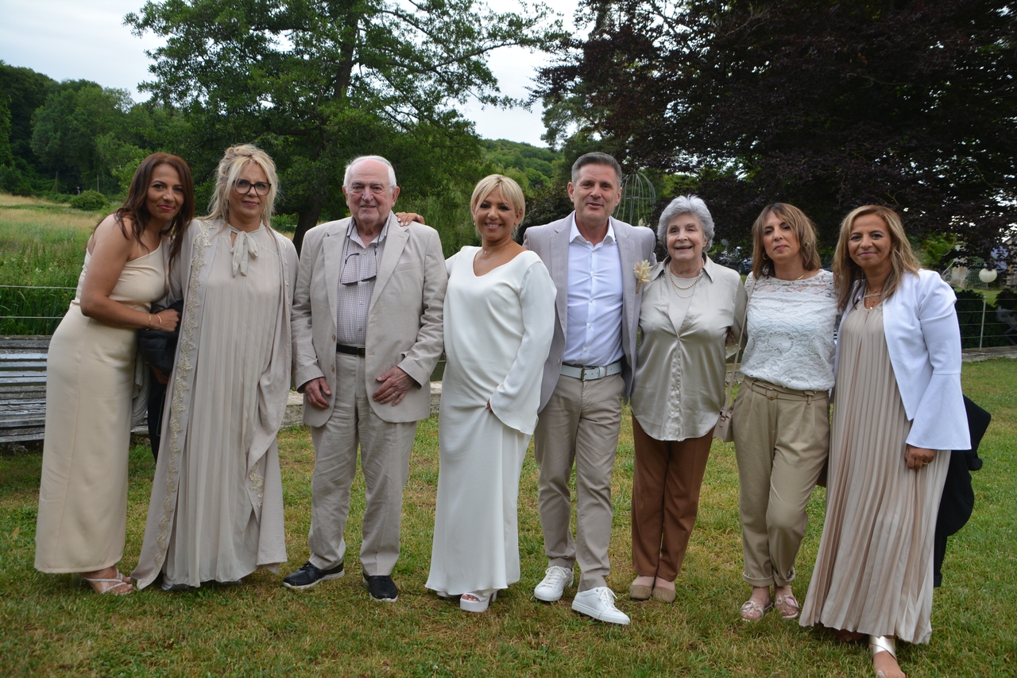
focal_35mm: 33
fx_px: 932
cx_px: 508
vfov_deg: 40.0
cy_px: 339
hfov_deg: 57.2
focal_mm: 22
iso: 400
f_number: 5
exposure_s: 1/100
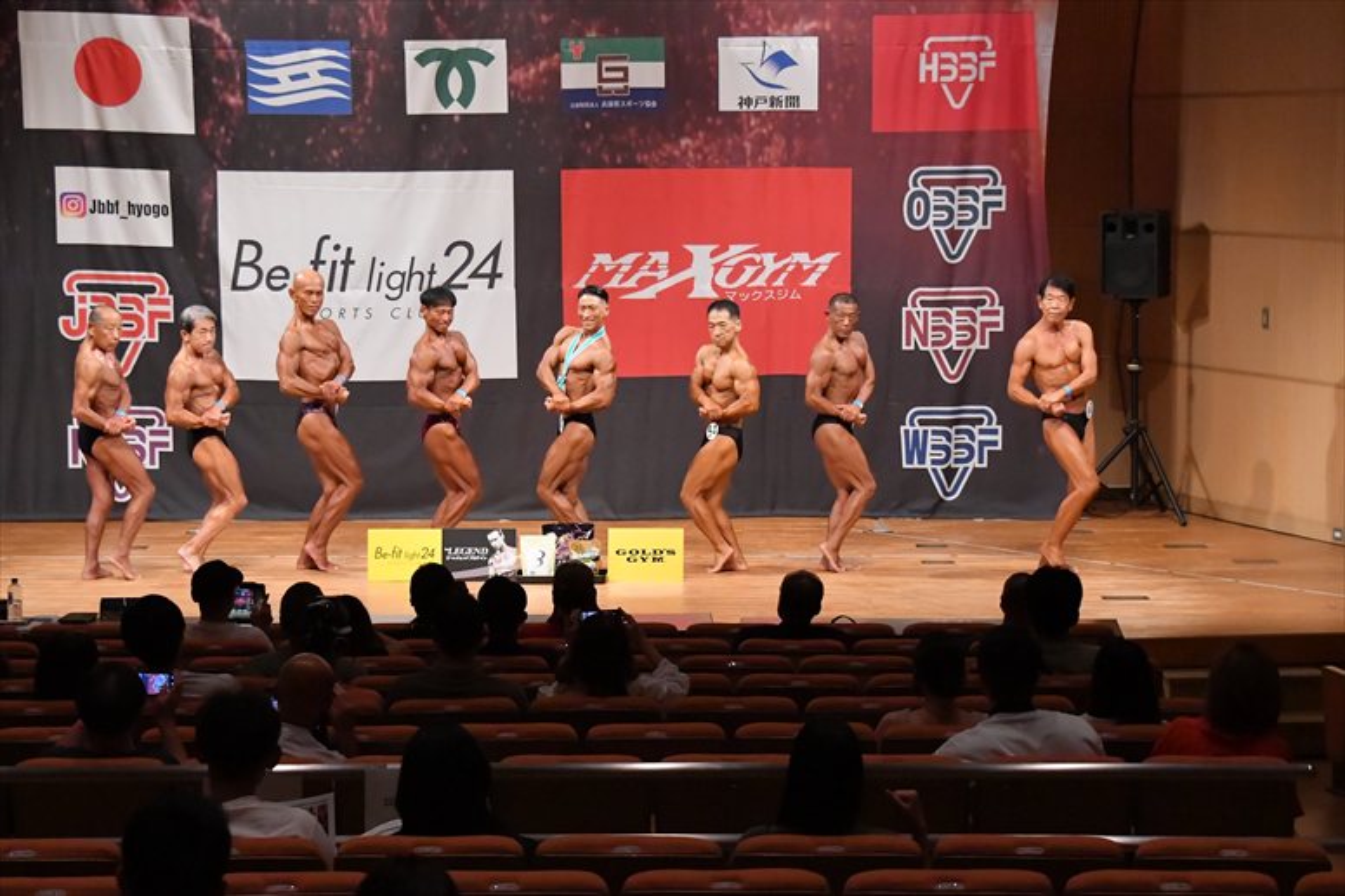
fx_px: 3809
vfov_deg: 13.4
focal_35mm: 102
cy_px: 448
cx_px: 672
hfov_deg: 20.0
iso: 9000
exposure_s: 1/400
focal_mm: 68
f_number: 5.6
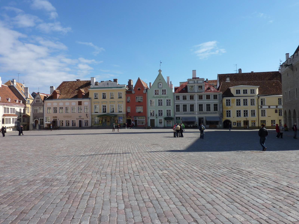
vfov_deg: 54.9
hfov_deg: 69.4
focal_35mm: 25
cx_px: 150
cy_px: 112
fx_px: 216
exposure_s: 1/500
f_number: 5
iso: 80
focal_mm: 4.1
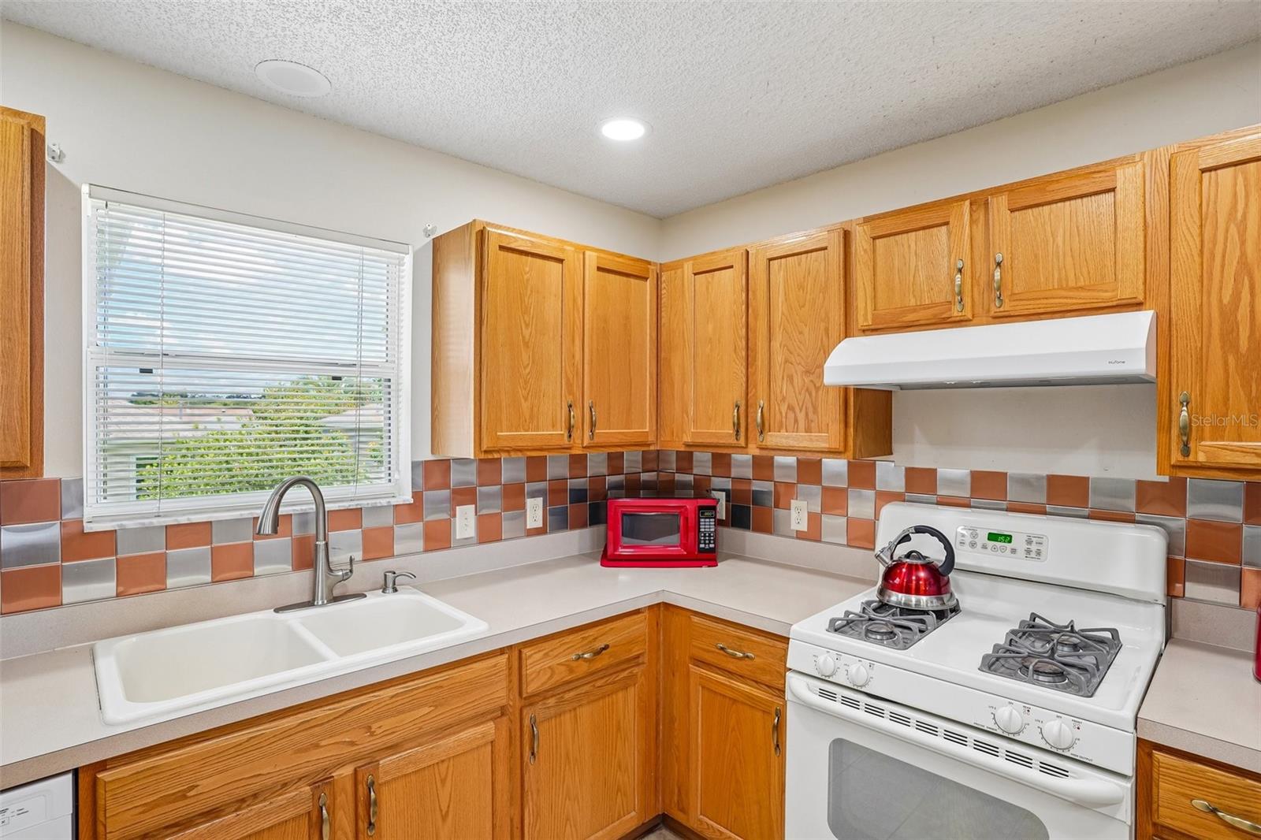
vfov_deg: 70.4
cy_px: 420
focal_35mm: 17
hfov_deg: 93.3
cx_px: 630
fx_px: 595
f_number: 9
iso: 400
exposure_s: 1/15
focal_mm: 17
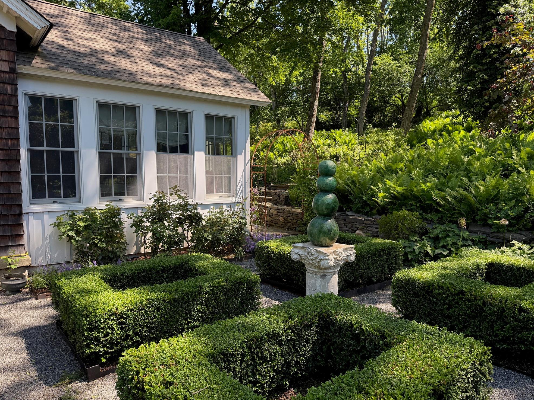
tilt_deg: -5.0
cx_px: 273
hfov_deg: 69.4
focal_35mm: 25
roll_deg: -0.4
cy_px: 207
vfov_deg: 54.9
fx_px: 386
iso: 100
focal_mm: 6.76
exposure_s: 1/622
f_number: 1.78
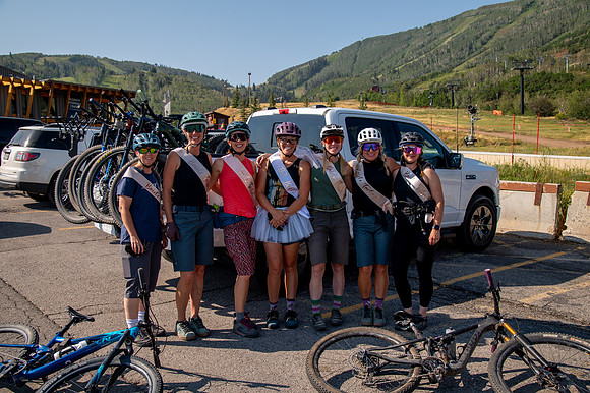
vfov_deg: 38.8
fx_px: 557
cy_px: 196
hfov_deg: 55.8
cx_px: 295
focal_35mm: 34
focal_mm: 34
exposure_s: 1/400
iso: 200
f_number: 7.1
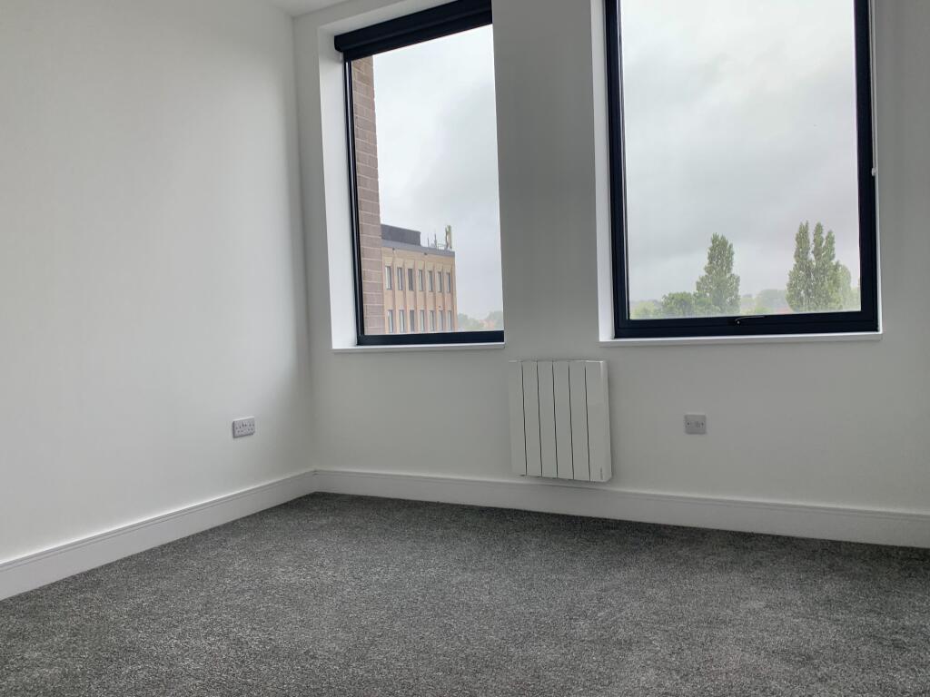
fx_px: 699
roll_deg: +3.7
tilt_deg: -3.3
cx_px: 465
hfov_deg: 67.3
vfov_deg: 53.1
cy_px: 348
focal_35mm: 26
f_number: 1.8
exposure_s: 1/210
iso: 25
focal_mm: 4.25
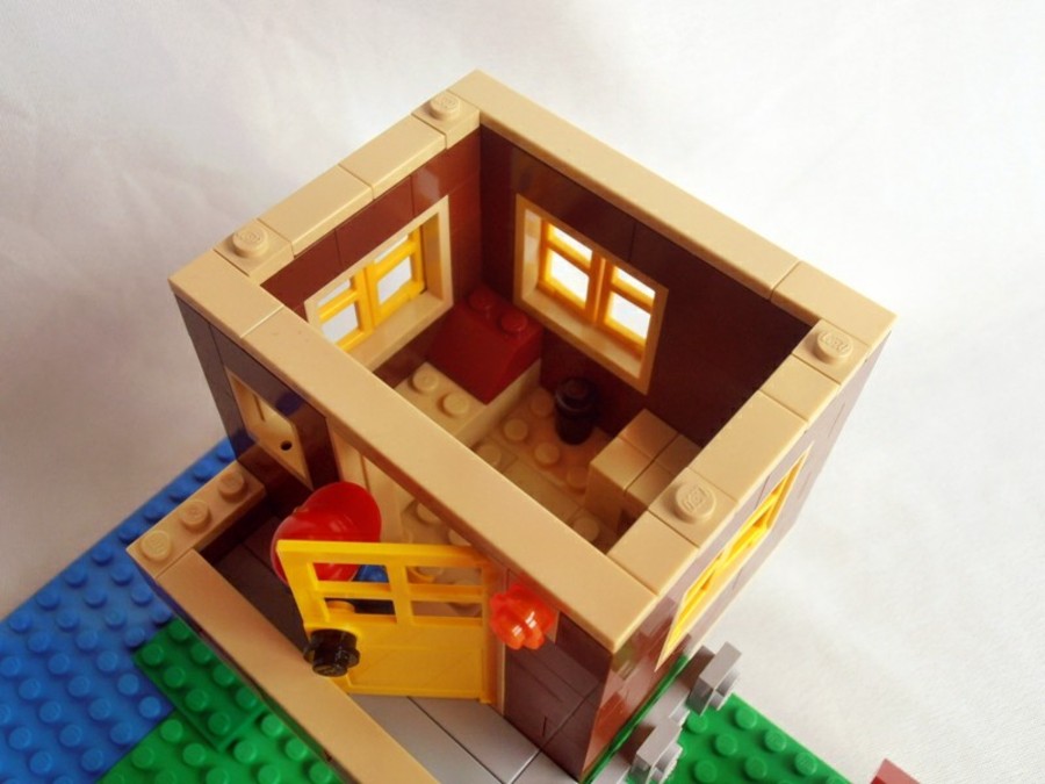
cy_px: 392
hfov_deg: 50.1
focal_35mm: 37
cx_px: 522
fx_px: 1117
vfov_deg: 38.7
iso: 80
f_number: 3.9
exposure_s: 1/40
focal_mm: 6.61
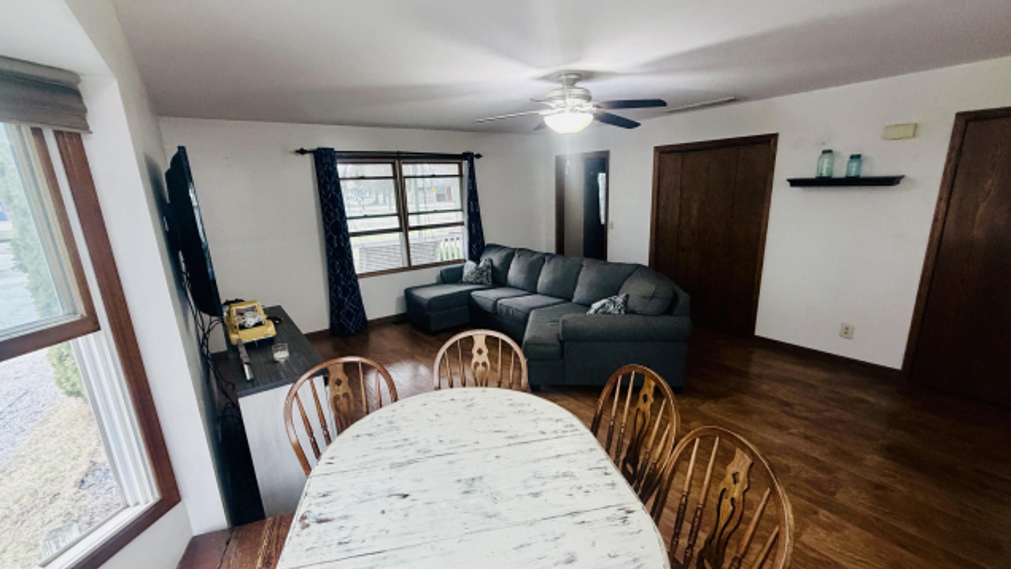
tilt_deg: -14.8
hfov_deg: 99.4
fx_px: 429
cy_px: 296
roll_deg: +2.8
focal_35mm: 16
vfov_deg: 67.1
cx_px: 508
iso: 400
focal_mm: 2.22
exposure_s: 1/60
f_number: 2.2
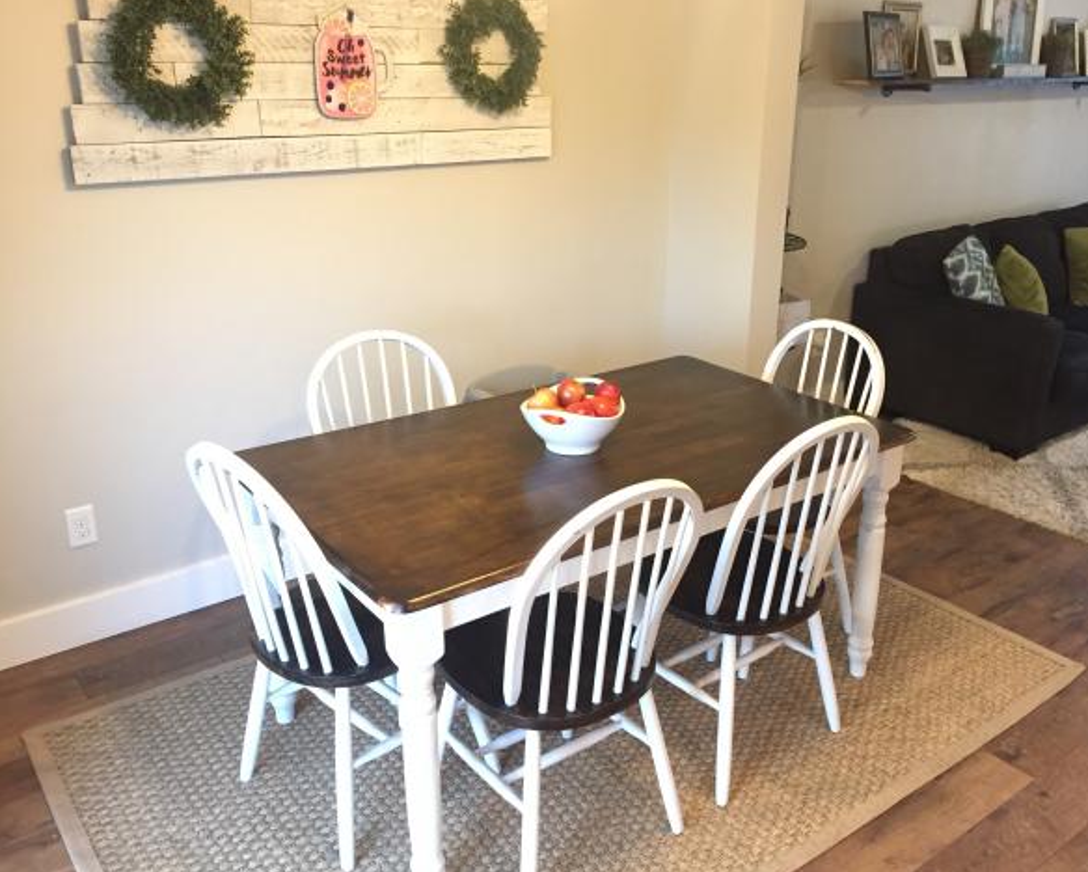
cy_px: 432
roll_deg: -1.7
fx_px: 999
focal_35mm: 31
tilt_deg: -21.7
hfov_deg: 57.1
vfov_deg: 47.2
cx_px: 594
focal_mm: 4.15
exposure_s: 1/30
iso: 250
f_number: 2.2
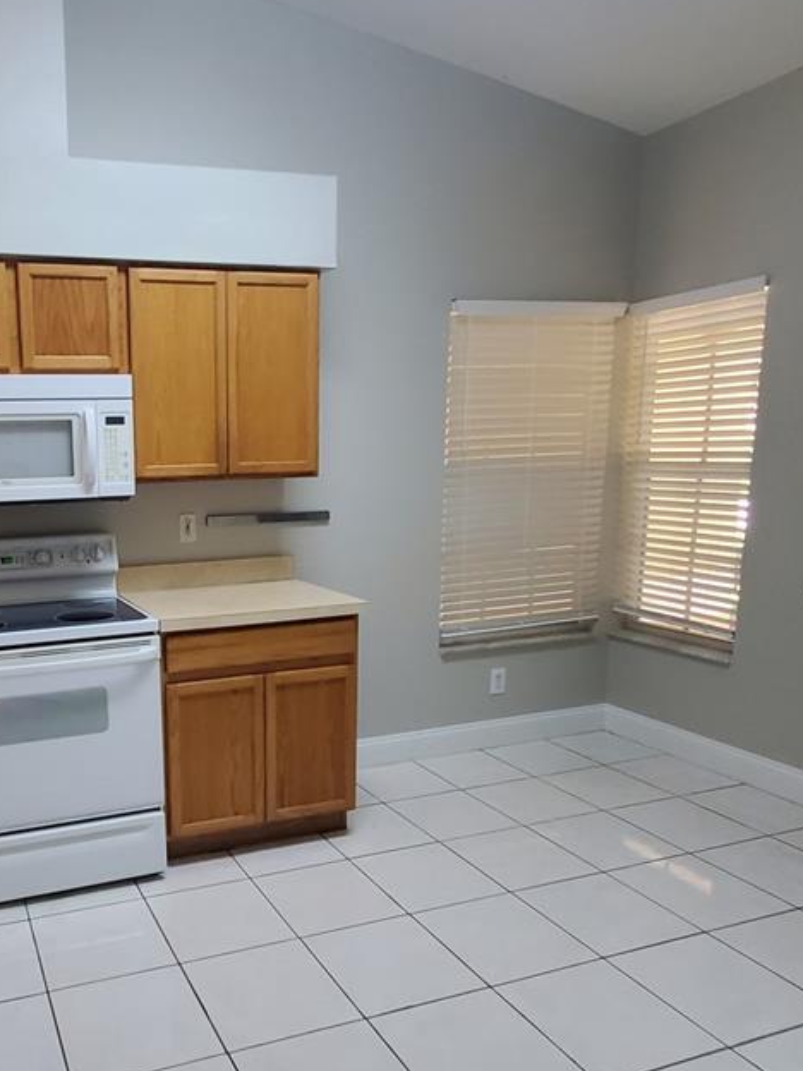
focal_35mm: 25
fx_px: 773
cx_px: 156
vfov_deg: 69.2
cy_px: 596
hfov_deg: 51.3
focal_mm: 1.8
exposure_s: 1/60
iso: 250
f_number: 2.2
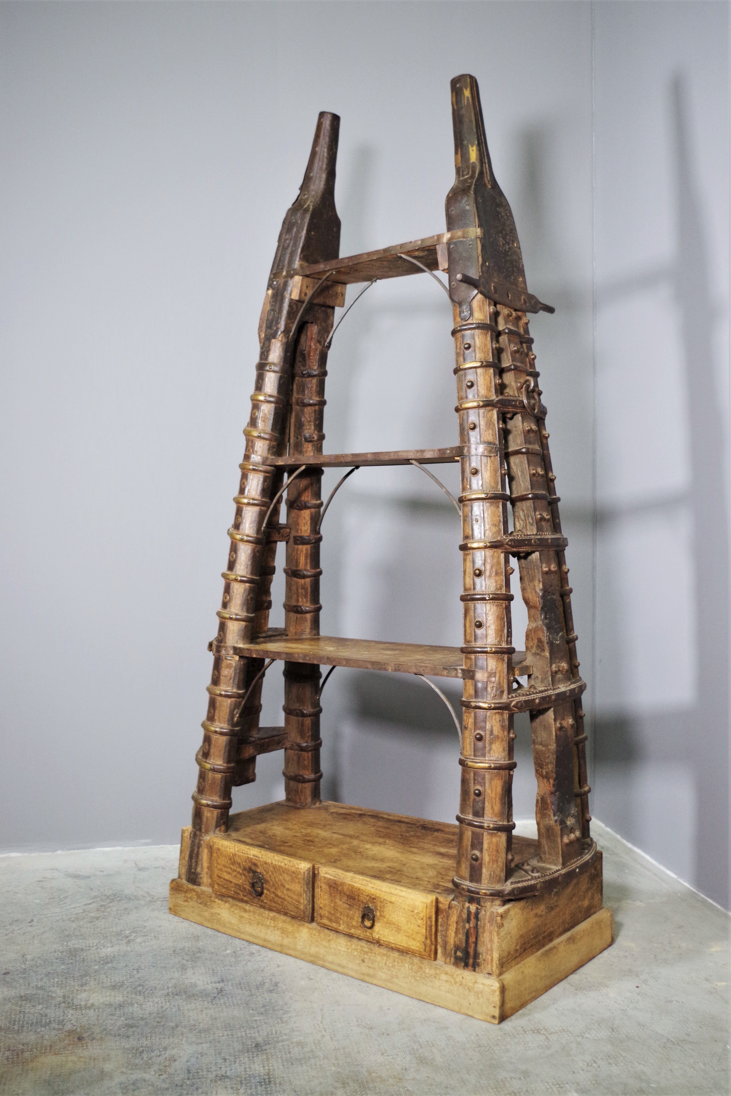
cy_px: 548
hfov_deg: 42.3
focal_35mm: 31
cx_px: 366
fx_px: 944
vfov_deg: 60.3
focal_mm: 21.25
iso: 800
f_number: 4
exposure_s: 1/60
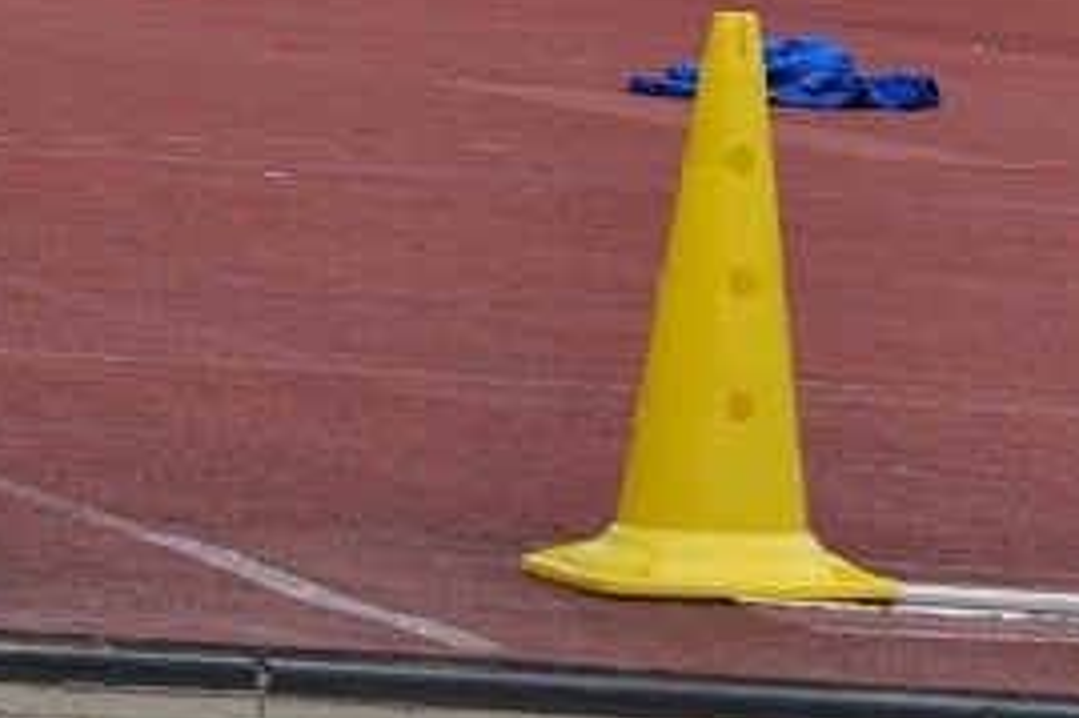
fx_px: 13029
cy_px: 80
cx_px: -72
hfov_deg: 4.7
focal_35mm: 435
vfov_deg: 3.2
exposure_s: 1/250
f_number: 8
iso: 200
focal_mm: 78
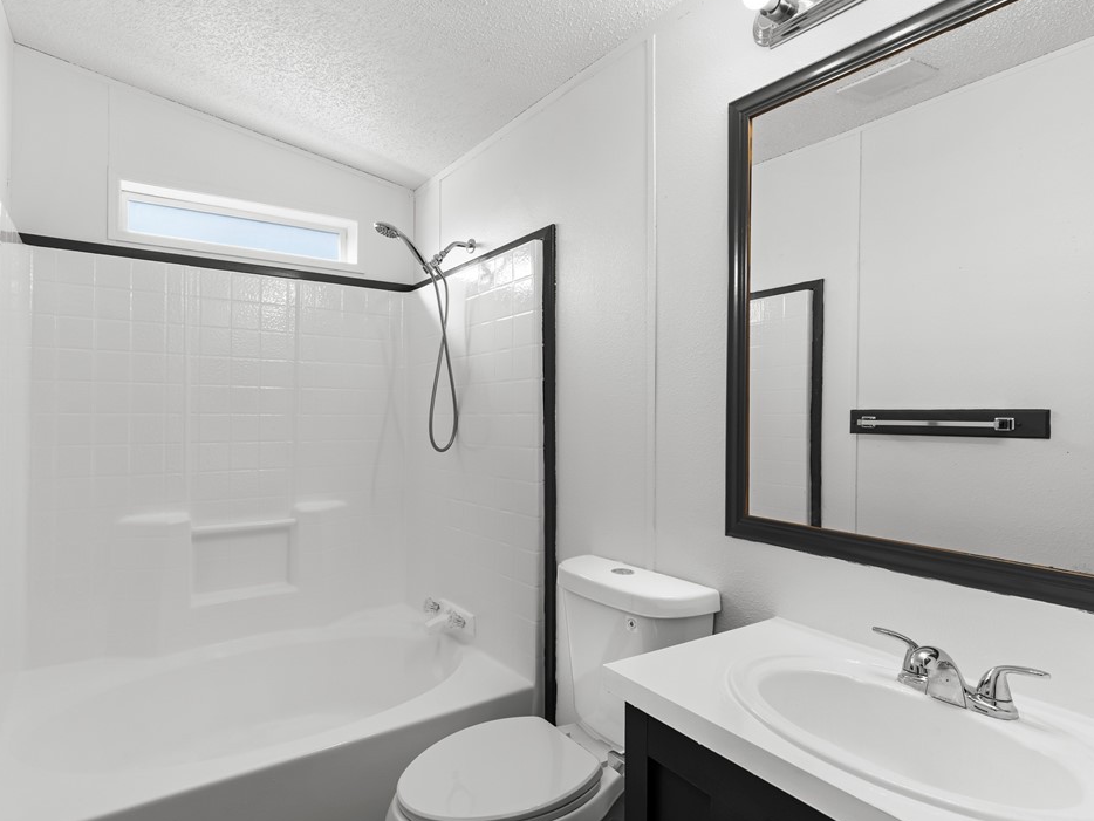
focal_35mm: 19
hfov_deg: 84.3
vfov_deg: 68.7
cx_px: 480
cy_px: 406
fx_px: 601
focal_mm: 17
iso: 400
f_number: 8
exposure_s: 1/80
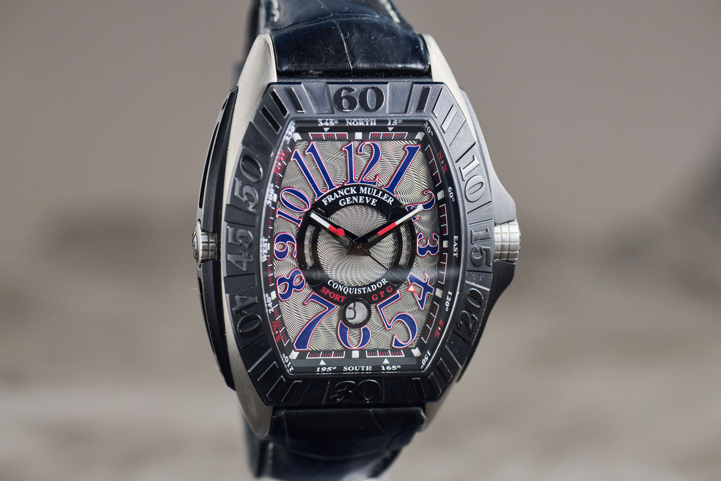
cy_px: 240
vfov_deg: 13.0
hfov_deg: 19.5
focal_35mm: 105
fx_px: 2103
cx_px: 360
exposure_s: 1/100
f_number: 10
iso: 1000
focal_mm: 105
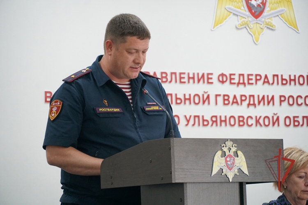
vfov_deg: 7.6
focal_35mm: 180
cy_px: 102
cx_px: 154
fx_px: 1540
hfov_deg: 11.4
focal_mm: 120
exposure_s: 1/200
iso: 3200
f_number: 5.6
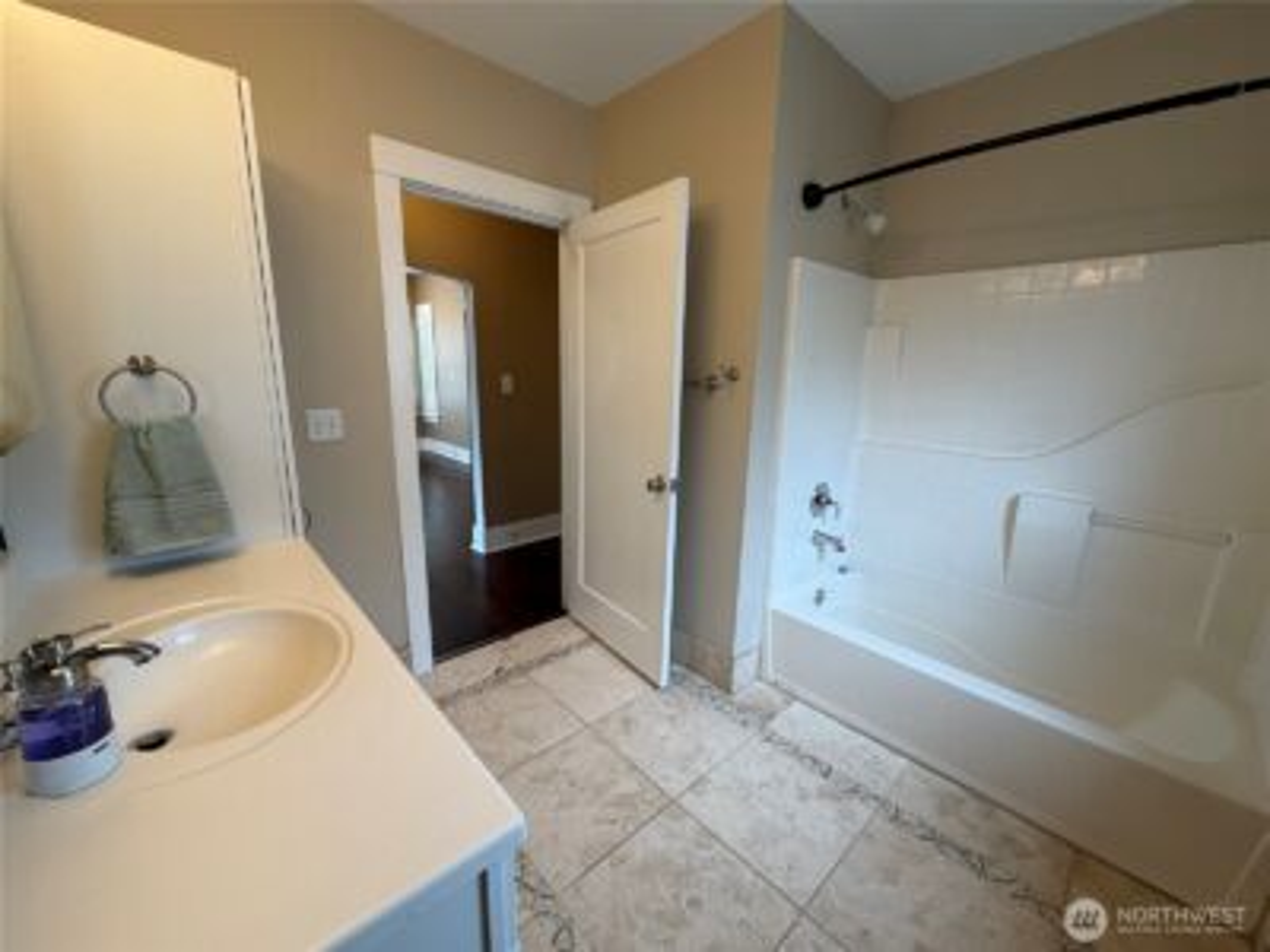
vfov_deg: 85.7
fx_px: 514
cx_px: 635
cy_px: 476
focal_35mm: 14
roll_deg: -1.3
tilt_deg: -12.6
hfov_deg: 102.1
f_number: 2.2
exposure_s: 1/120
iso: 160
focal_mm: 2.22
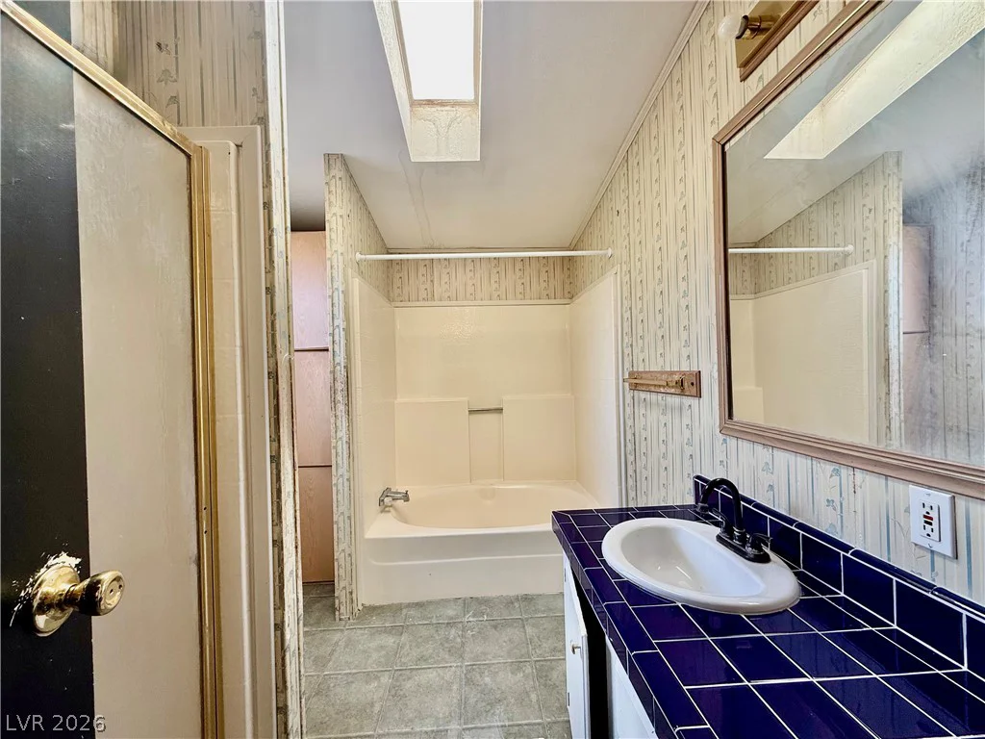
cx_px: 492
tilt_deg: -0.2
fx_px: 398
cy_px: 370
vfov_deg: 85.7
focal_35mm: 14
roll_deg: +2.5
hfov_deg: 102.1
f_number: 2.2
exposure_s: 1/99
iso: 100
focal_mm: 2.22
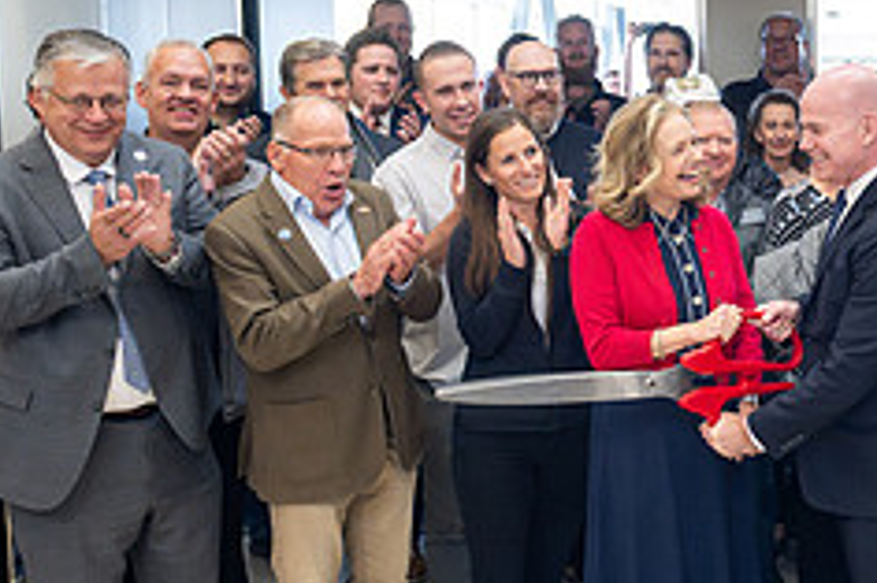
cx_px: 799
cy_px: 173
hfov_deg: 32.2
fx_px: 1436
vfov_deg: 22.8
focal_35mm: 59
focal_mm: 24
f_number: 4
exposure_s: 1/320
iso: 4000
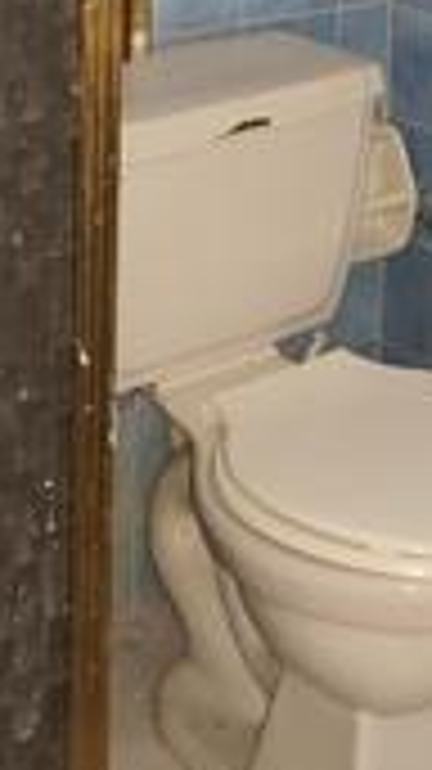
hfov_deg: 12.8
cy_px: -207
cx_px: 387
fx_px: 1917
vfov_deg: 20.8
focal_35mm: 94
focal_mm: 6.19
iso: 2500
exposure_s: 1/20
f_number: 1.65
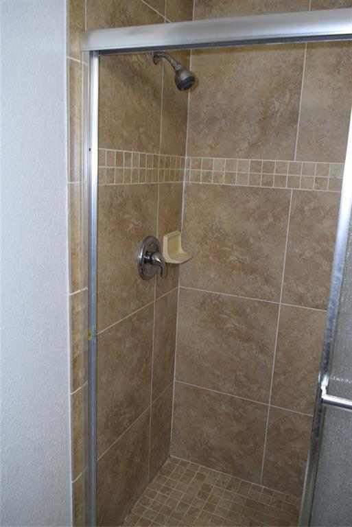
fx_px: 439
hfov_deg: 43.7
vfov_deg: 61.9
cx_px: 176
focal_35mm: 30
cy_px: 264
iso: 800
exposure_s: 1/100
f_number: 5
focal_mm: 20
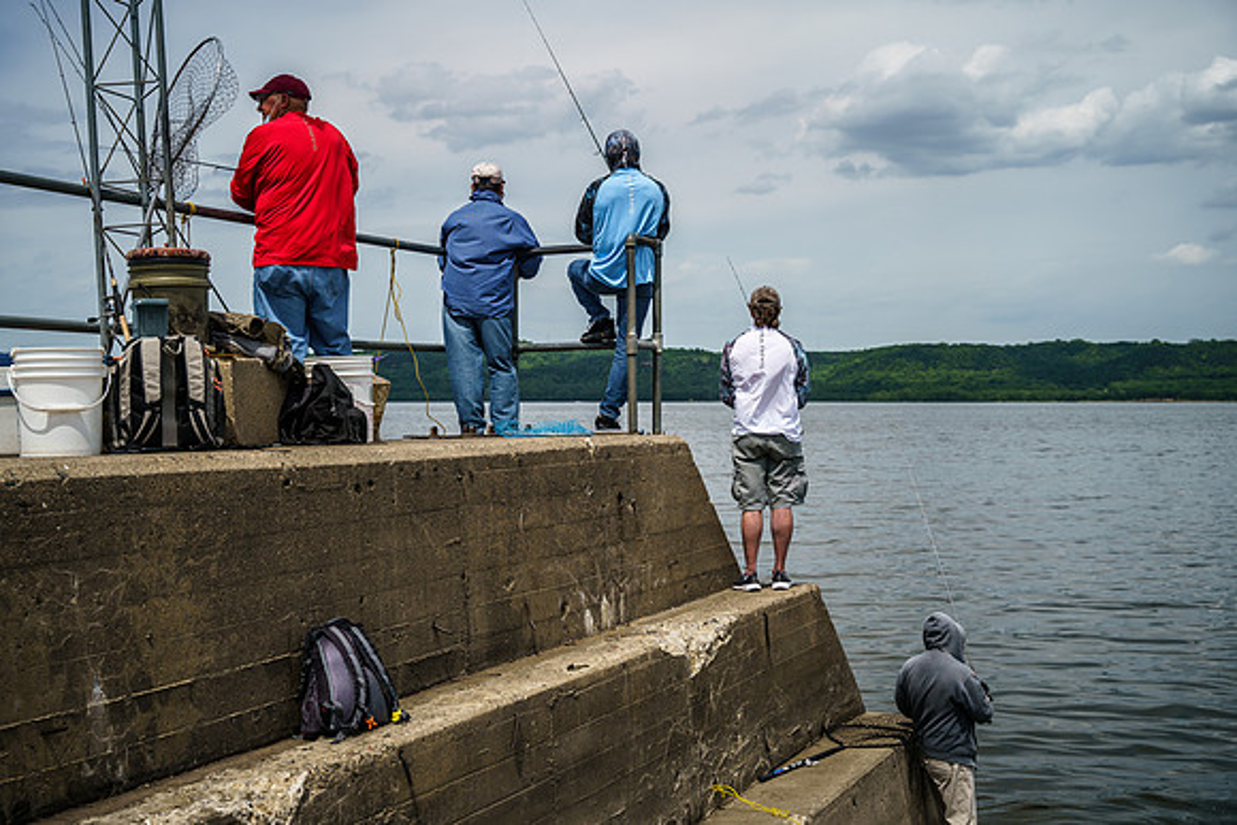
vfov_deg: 30.6
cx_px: 607
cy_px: 416
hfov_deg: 44.6
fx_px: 1508
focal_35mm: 44
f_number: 4.5
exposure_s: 1/3200
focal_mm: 42.8
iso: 200
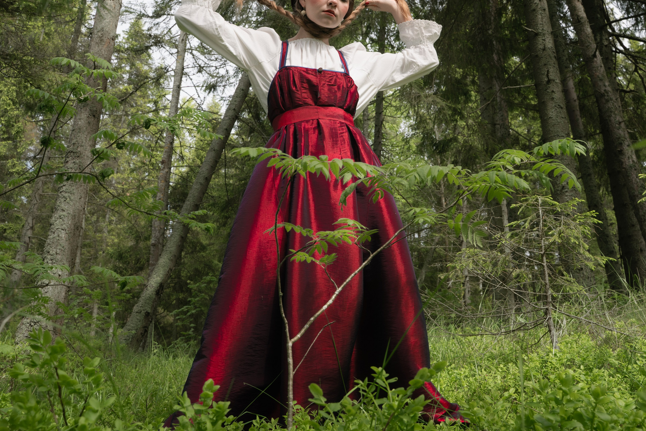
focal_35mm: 35
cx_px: 330
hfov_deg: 54.4
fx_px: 628
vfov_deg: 37.7
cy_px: 169
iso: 200
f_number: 8
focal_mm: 28
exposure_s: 1/200
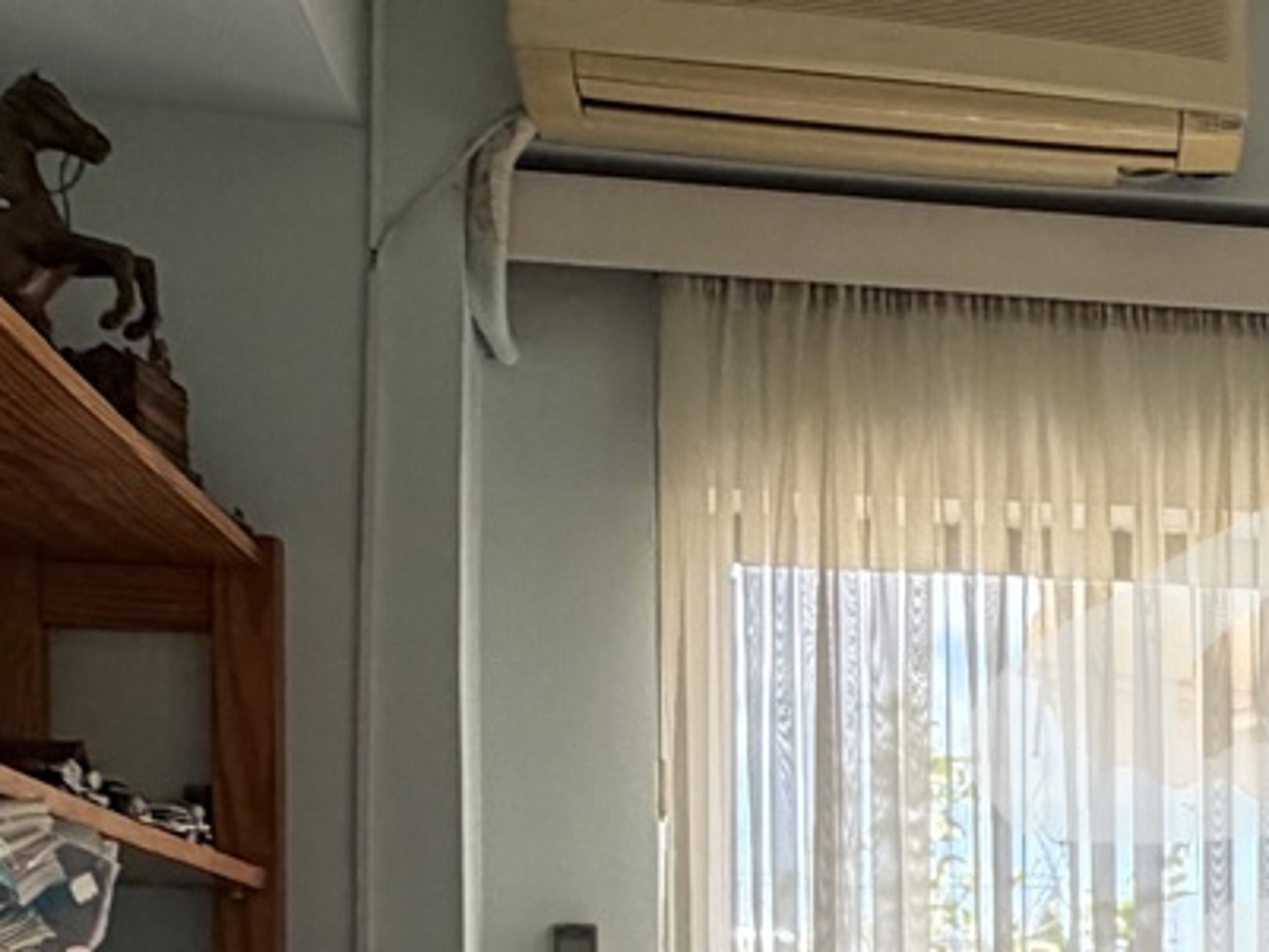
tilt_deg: +0.2
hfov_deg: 25.2
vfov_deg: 20.9
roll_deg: +0.1
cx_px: 1633
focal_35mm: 67
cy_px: 1053
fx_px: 2457
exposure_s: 1/100
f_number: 2.2
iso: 200
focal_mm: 2.22
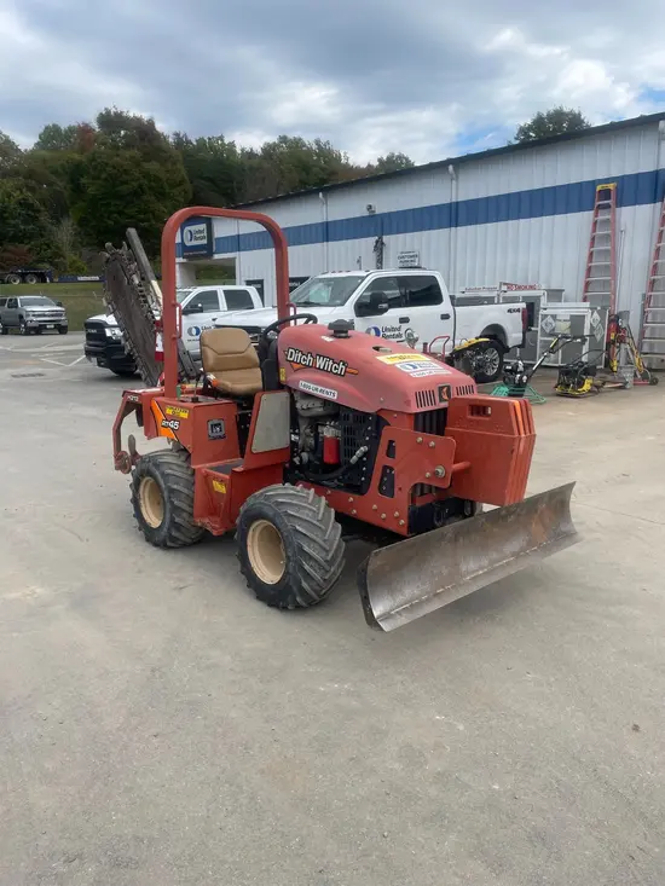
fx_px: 666
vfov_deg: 67.3
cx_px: 332
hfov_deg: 53.1
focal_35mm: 26
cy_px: 443
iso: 50
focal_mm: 4.2
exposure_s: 1/3300
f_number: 1.6
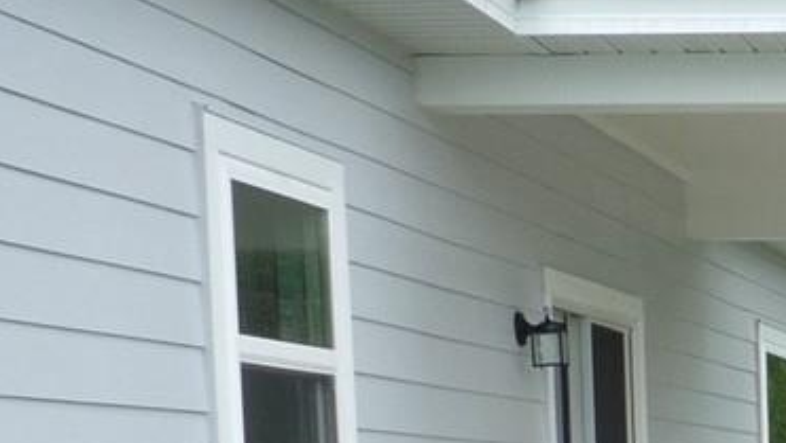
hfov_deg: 13.3
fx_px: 2940
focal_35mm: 141
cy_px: 848
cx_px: 1540
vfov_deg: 8.2
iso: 100
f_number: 4
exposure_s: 1/250
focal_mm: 5.2
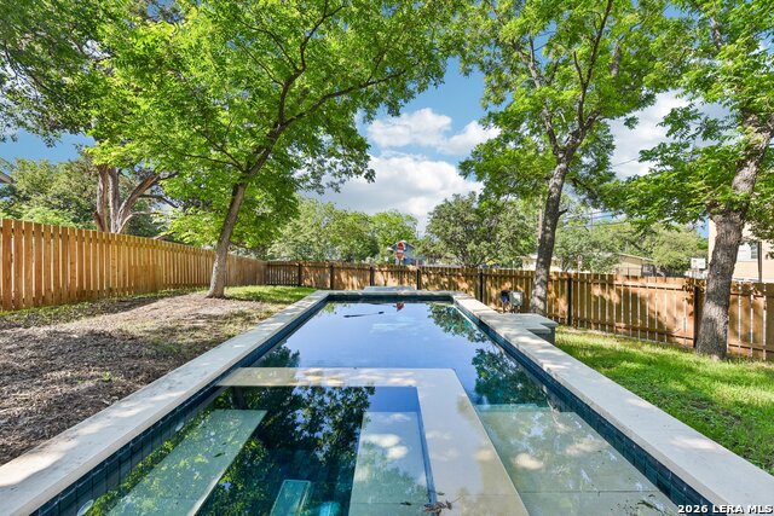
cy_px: 258
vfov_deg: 81.2
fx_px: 301
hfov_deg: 104.2
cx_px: 387
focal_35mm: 14
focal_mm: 14
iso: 100
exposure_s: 1/100
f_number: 8
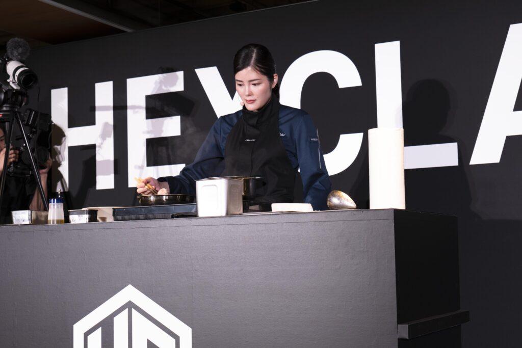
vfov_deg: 22.6
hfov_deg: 33.4
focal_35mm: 60
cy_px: 174
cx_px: 261
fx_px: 870
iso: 800
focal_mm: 60
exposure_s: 1/100
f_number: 6.3
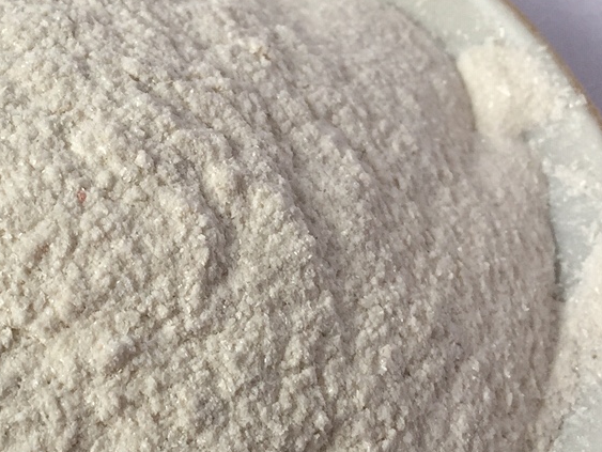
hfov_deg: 22.7
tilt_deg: -59.8
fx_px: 1462
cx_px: 61
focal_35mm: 84
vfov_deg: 17.6
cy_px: 280
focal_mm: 4.15
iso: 32
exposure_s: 1/50
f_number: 2.2
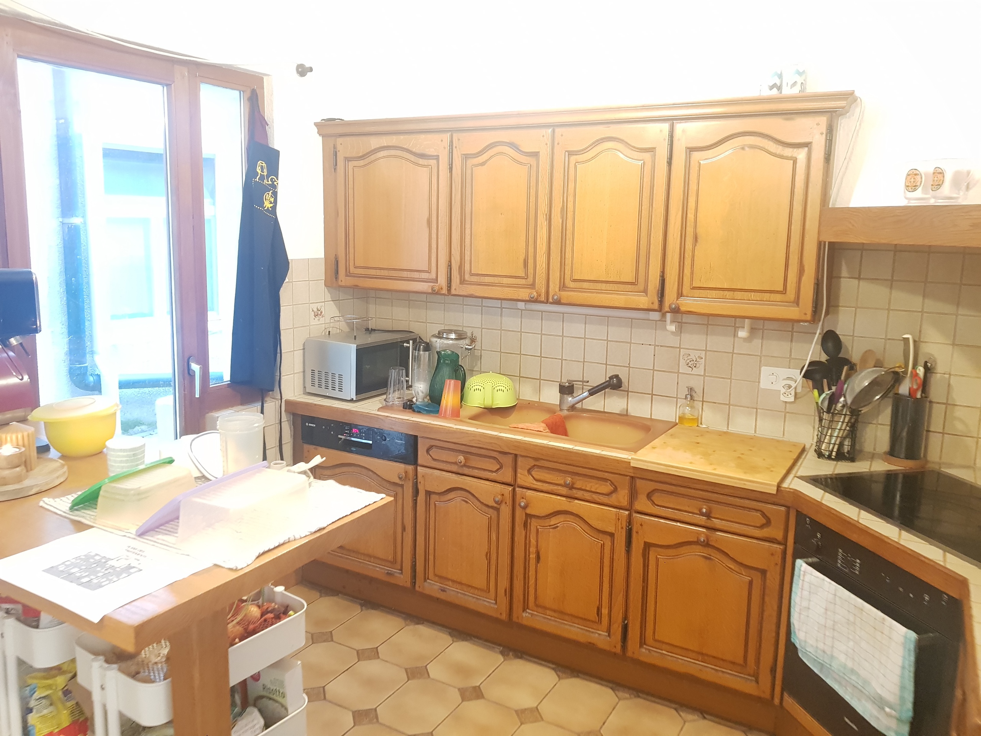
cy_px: 368
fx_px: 737
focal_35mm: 26
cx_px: 490
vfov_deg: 53.1
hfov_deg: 67.3
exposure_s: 1/10
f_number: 1.7
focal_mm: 4.2
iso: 320
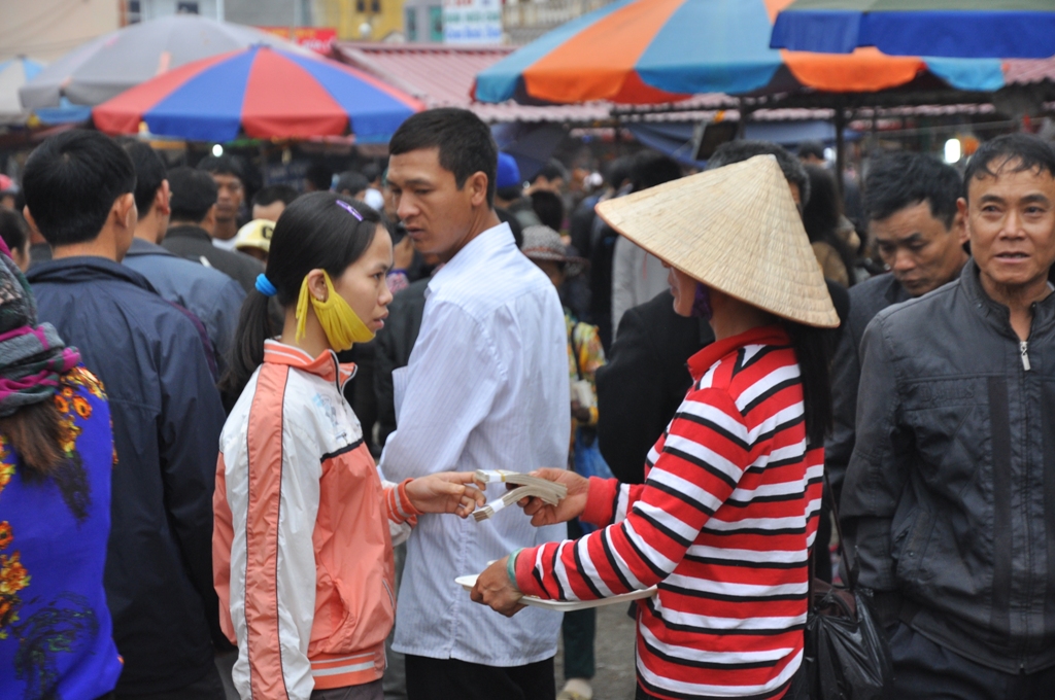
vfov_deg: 16.2
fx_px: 2459
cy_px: 350
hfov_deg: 24.2
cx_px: 528
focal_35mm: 84
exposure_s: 1/125
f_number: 5.3
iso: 400
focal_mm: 56
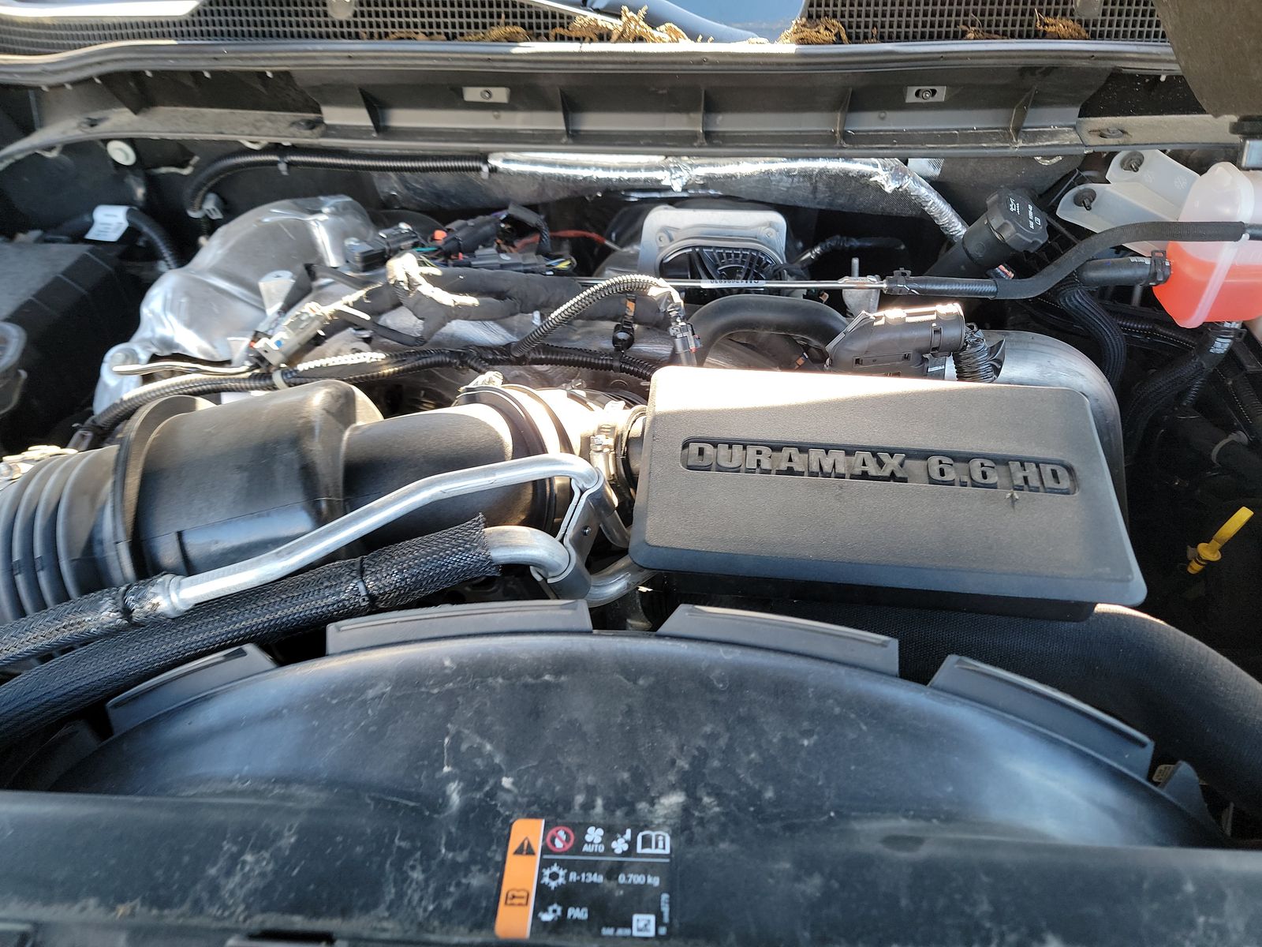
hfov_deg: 71.6
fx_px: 875
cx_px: 631
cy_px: 474
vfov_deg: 56.8
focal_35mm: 24
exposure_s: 1/59
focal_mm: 6.7
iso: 123
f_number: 1.8
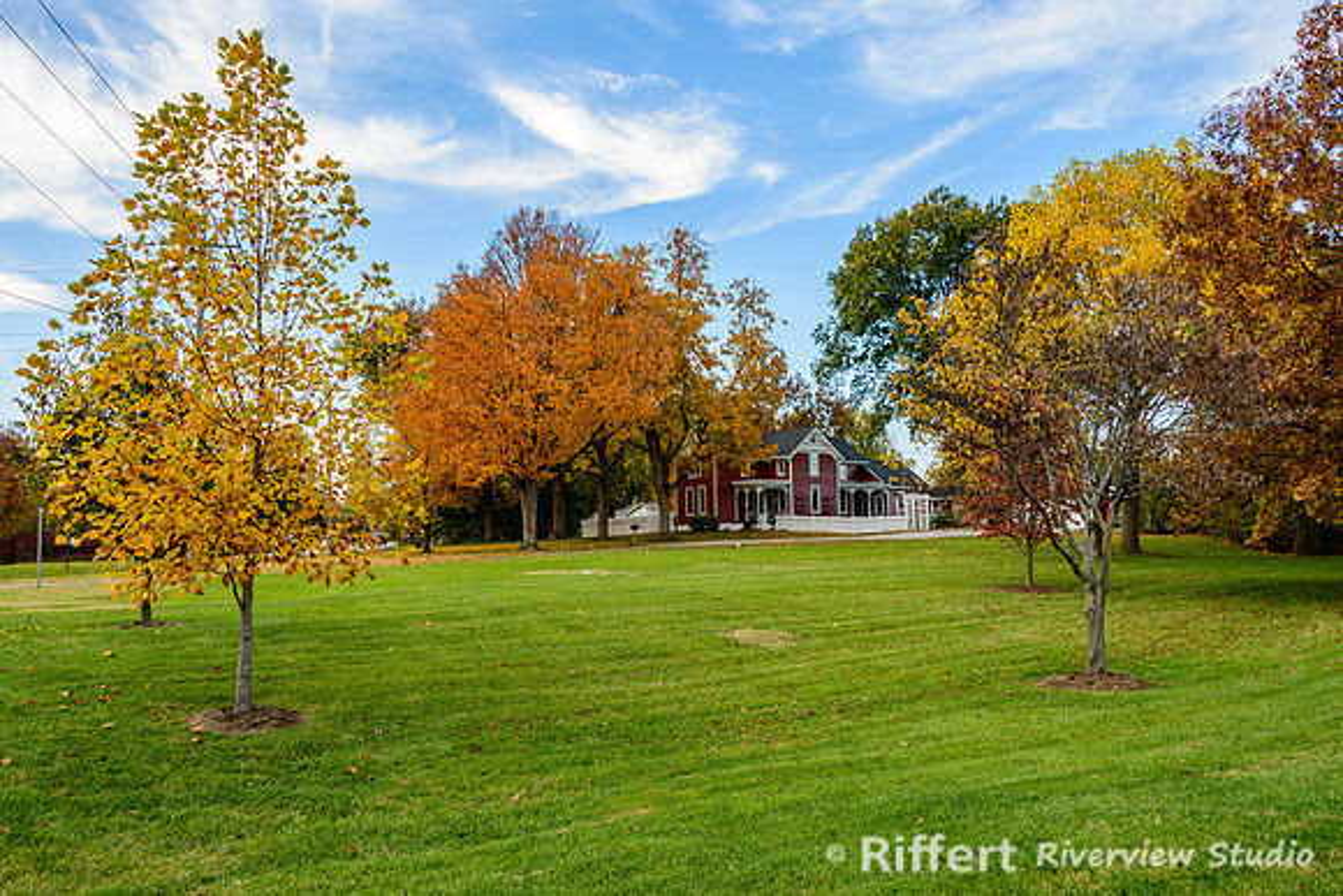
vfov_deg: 46.2
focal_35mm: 28
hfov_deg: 65.2
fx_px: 1050
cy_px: 448
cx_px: 672
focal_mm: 28
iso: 100
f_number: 8
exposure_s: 1/40
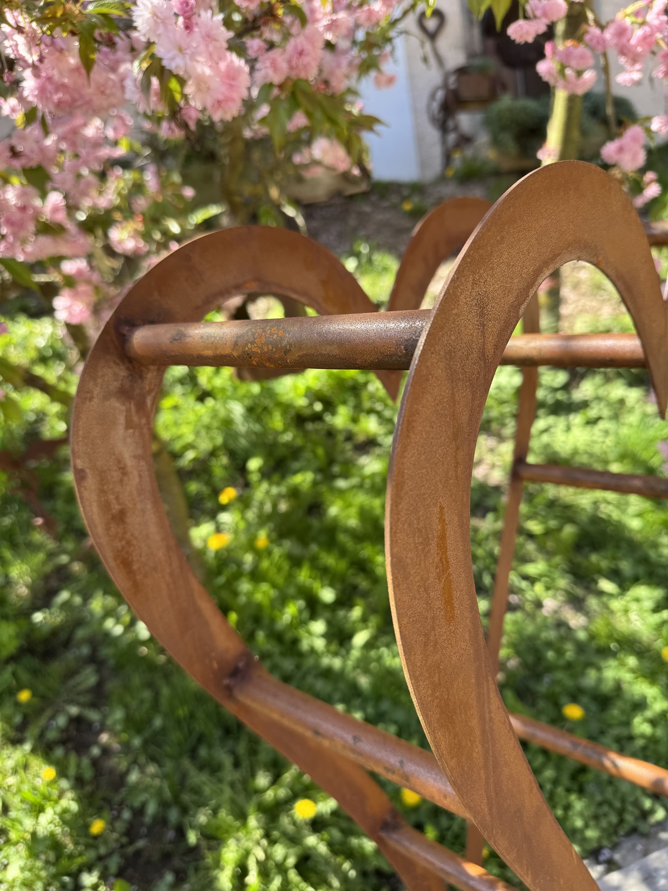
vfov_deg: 71.6
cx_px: 334
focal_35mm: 24
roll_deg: +8.9
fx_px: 618
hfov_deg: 56.8
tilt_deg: -14.4
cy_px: 446
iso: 80
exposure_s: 1/454
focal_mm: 6.76
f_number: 1.78
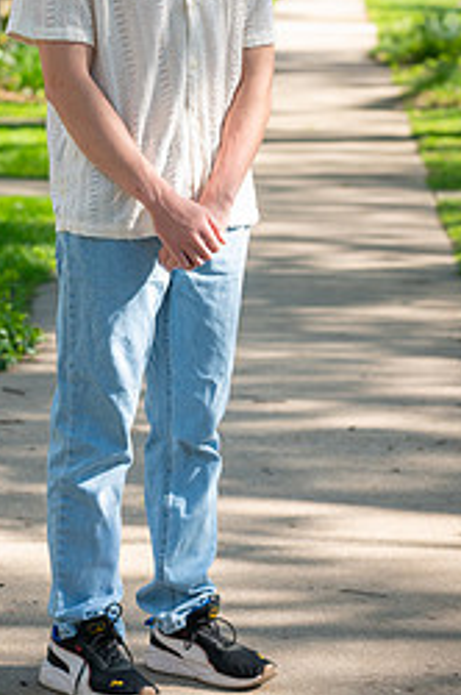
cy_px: 120
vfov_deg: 12.0
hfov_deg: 8.0
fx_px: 3294
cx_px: 151
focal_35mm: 171
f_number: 4
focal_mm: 95
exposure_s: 1/320
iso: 250
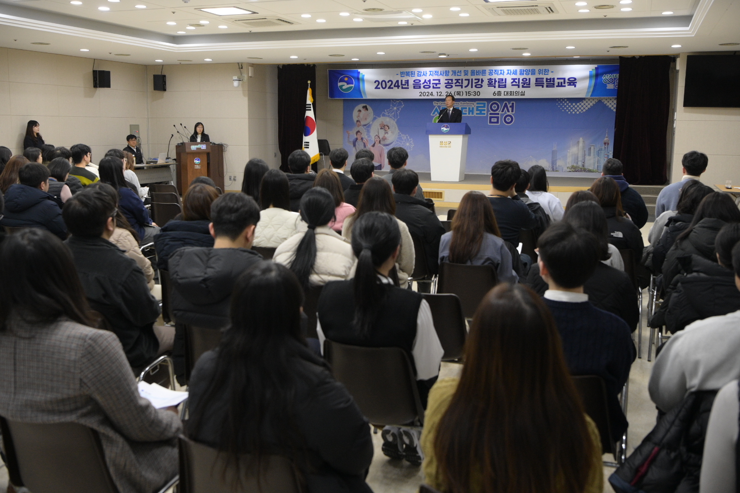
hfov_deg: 53.1
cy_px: 246
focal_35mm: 36
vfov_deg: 36.9
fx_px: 740
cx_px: 370
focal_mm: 36
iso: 3200
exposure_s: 1/250
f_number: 4.5
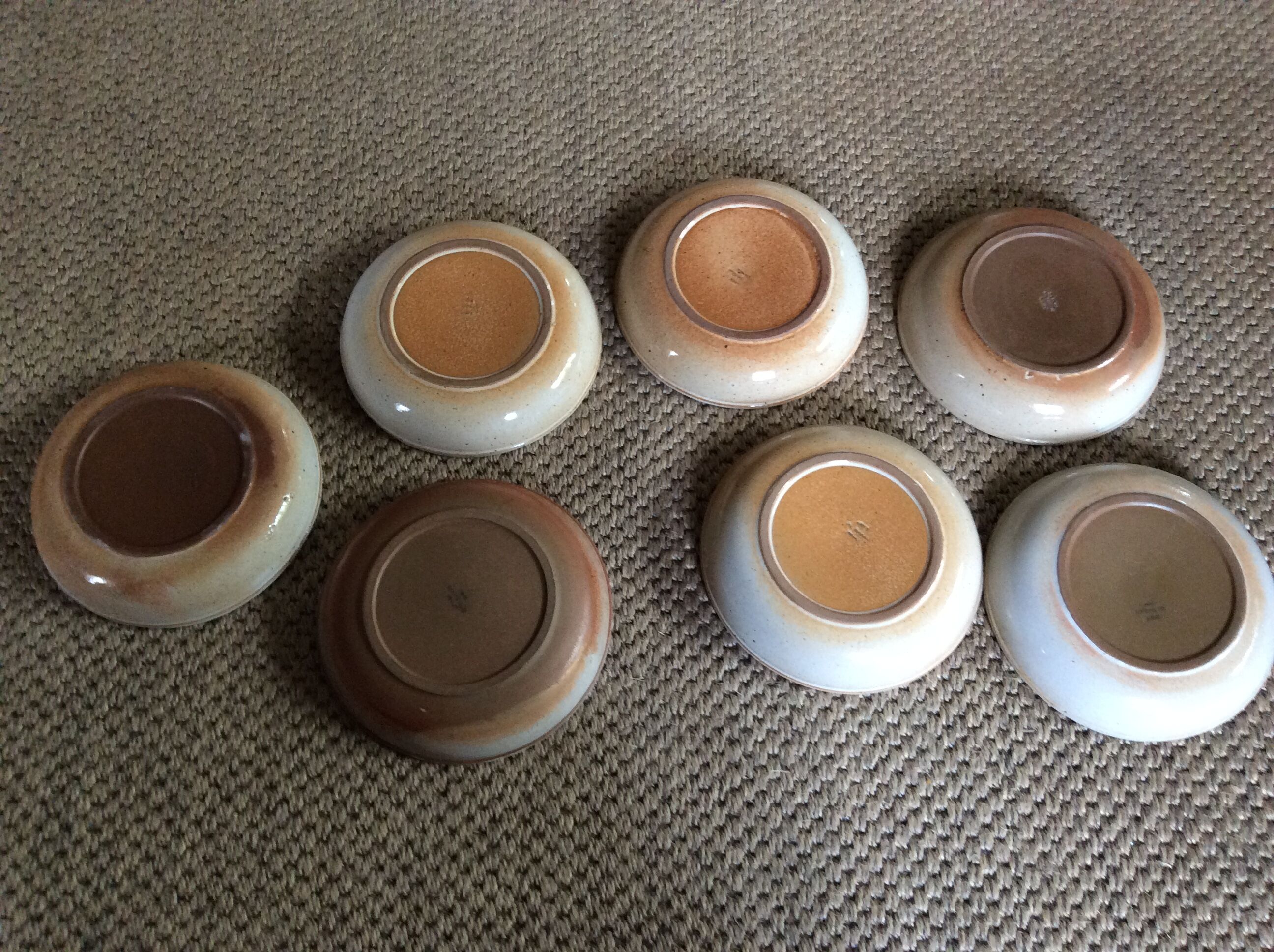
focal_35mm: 32
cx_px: 637
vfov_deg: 44.1
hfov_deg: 56.9
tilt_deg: -67.8
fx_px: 1176
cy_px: 476
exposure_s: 1/25
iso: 125
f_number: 2.4
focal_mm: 3.3
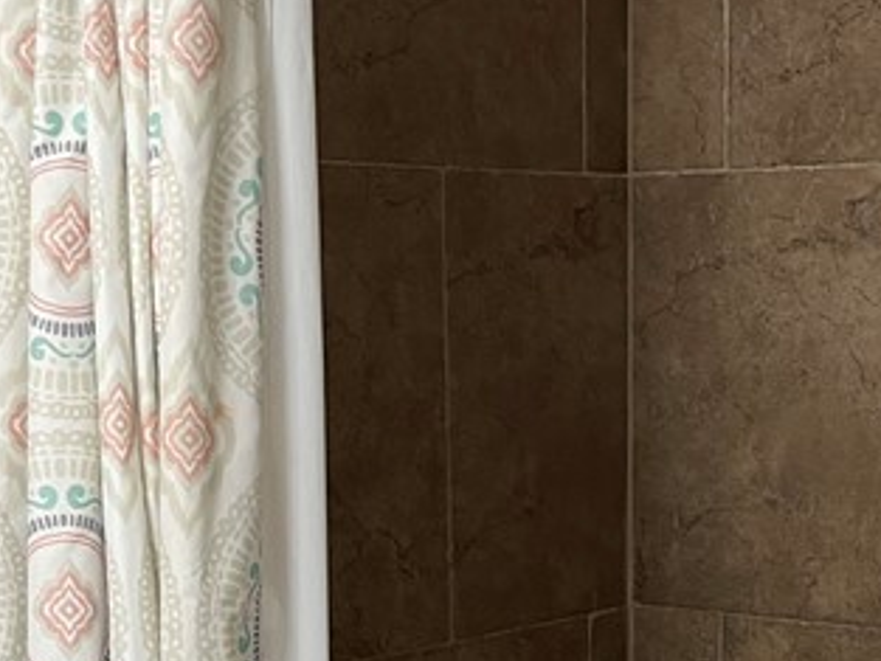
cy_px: 743
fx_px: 2164
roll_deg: -0.6
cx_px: 574
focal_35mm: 85
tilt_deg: -11.6
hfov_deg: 22.9
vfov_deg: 16.8
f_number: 1.6
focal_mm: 5.1
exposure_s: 1/60
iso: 100
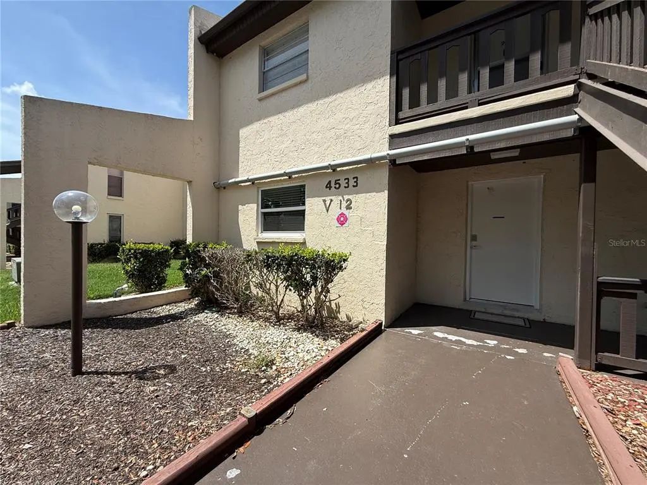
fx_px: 262
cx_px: 324
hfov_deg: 102.1
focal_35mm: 14
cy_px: 242
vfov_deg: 85.7
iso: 50
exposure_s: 1/2165
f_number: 2.2
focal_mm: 2.22
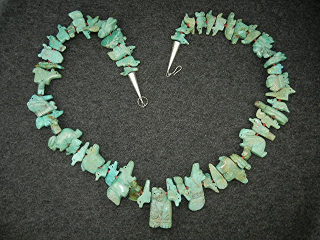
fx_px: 277
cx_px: 160
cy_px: 120
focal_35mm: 30
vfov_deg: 46.8
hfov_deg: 60.0
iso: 440
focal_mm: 5.4
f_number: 3.5
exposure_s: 1/30
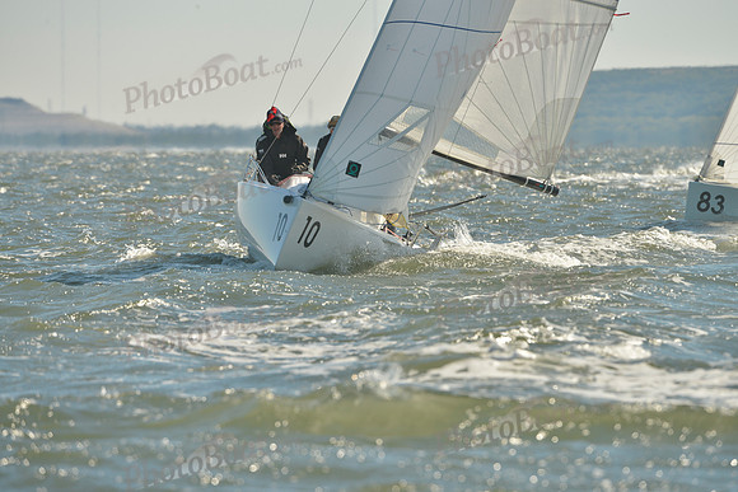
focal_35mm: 400
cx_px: 369
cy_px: 246
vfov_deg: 3.4
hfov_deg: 5.2
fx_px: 8202
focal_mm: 400
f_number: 8
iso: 200
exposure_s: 1/640
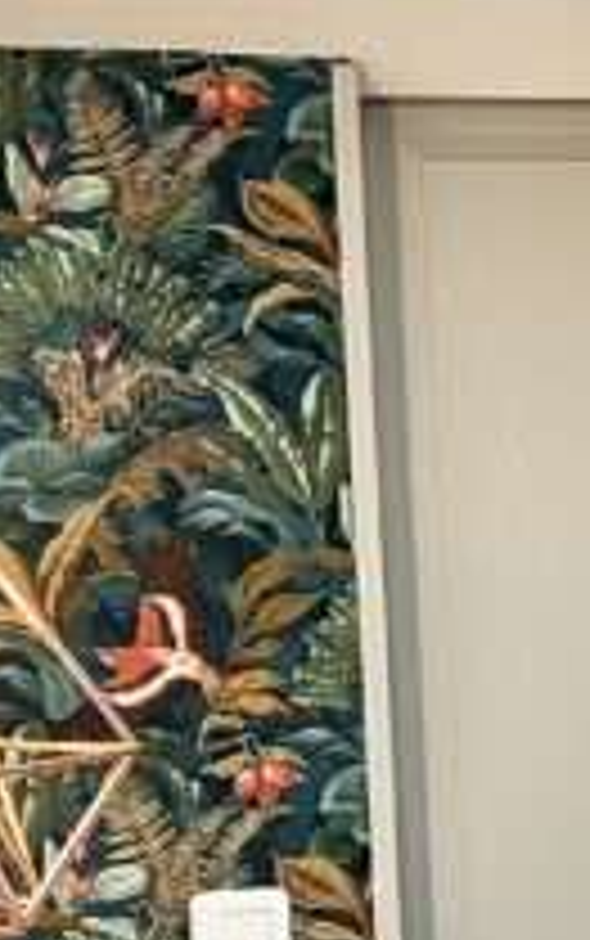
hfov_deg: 9.2
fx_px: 3466
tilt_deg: -2.8
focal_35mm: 135
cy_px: 684
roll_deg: +2.2
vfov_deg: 15.4
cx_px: 1108
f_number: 1.6
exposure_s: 1/50
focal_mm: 5.96
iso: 160
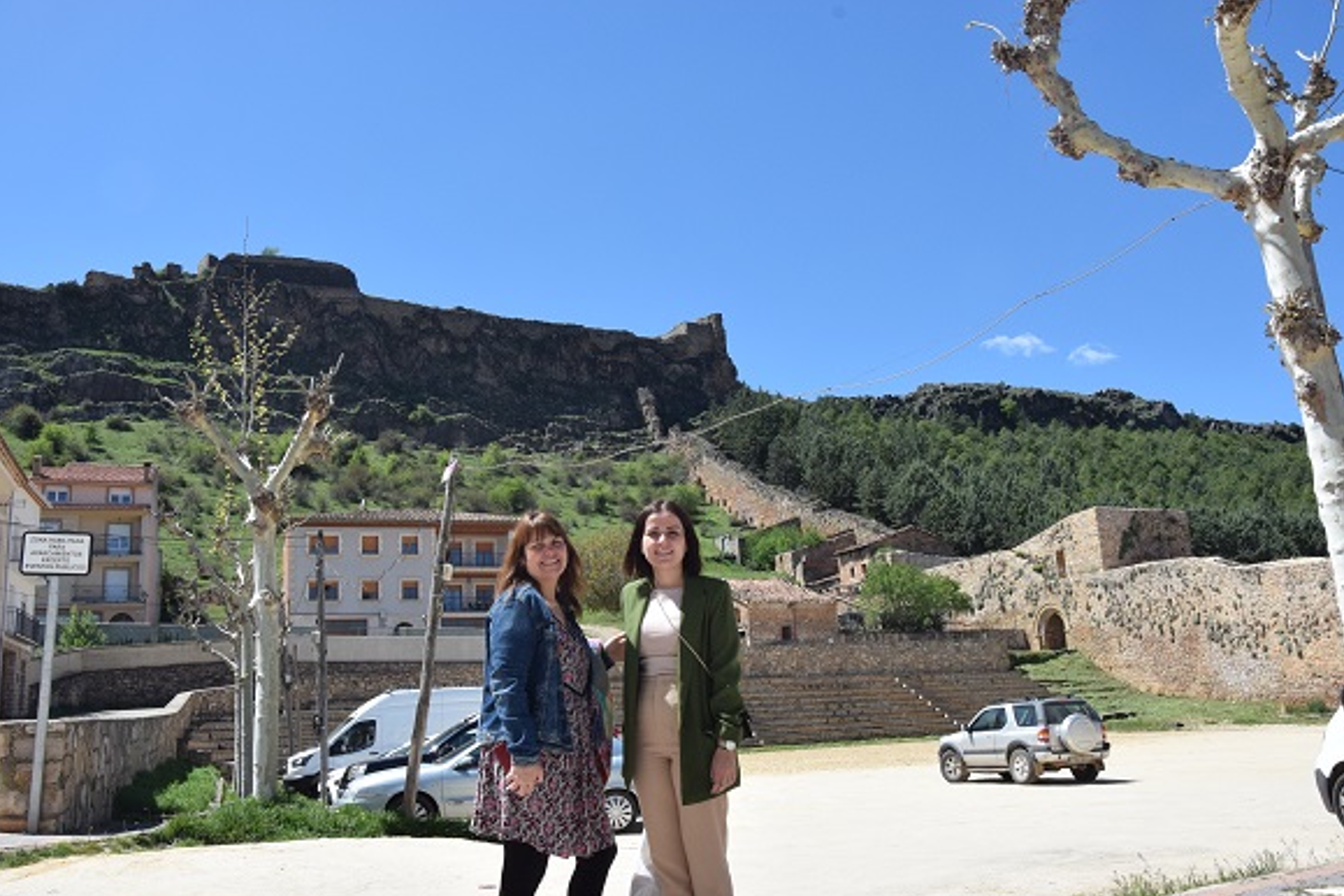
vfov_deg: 46.4
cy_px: 457
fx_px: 1045
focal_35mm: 28
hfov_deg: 65.5
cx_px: 652
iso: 1250
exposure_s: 1/800
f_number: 14
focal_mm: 18
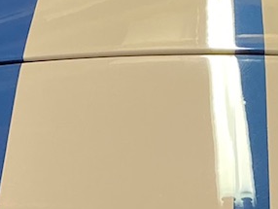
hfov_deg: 10.6
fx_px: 1495
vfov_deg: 7.7
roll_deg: -1.5
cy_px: 385
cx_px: 245
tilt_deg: -29.5
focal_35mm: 186
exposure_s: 1/60
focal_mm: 4.25
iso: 80
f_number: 1.8
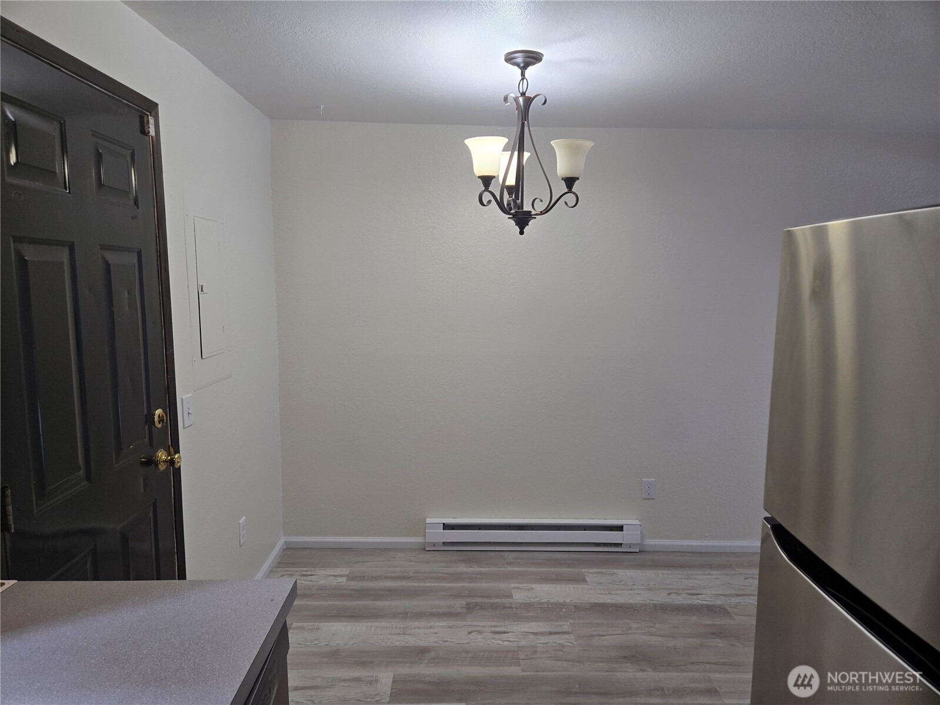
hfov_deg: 73.9
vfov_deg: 58.9
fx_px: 625
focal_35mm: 23
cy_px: 352
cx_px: 470
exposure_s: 1/120
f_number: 1.8
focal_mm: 5.4
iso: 64
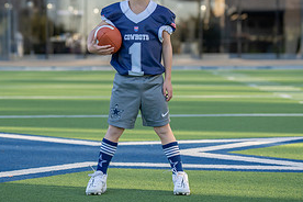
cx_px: 130
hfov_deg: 13.3
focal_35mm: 154
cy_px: 50
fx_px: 1296
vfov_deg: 8.9
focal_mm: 72
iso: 100
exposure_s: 1/400
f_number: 2.8
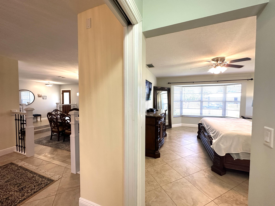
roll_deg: -1.0
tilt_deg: -2.3
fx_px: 111
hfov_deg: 102.1
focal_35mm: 14
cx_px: 138
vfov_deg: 85.7
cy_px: 103
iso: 200
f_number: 2.2
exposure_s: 1/60
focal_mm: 2.22
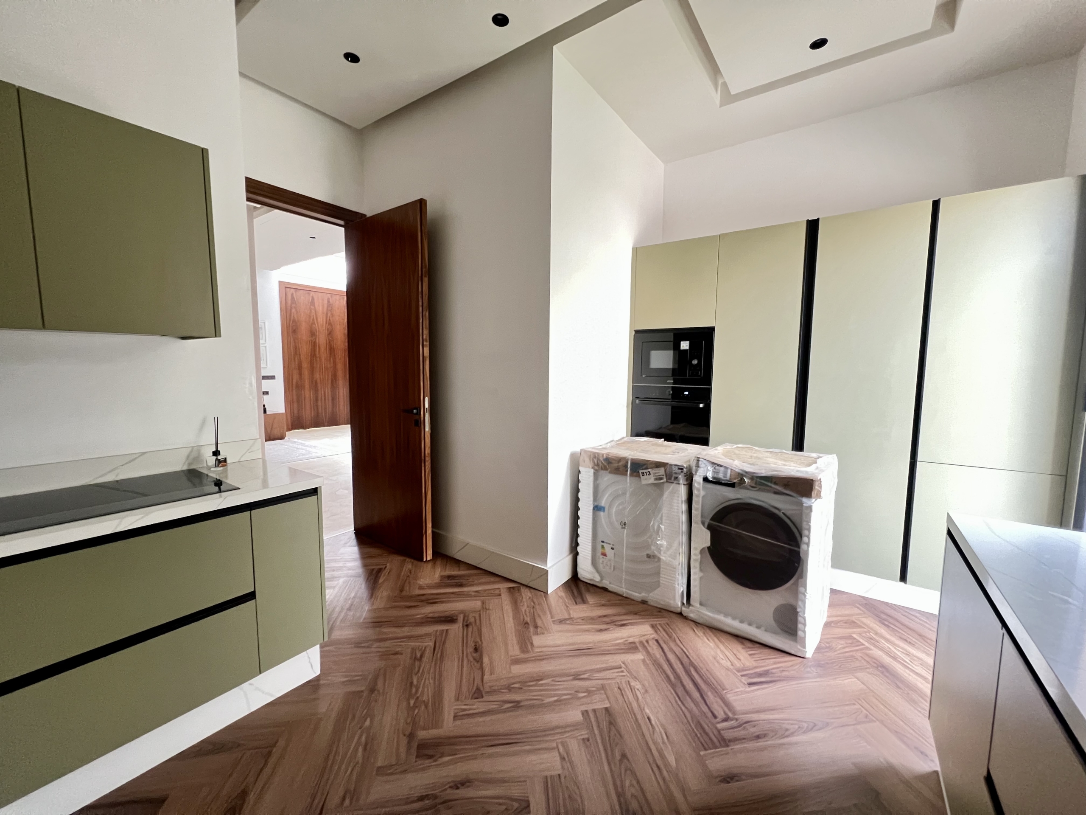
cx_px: 543
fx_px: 408
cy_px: 408
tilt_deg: -5.0
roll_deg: -0.5
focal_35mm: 13
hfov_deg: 106.2
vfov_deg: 89.9
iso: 400
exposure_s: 1/60
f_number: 1.8
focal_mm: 1.57
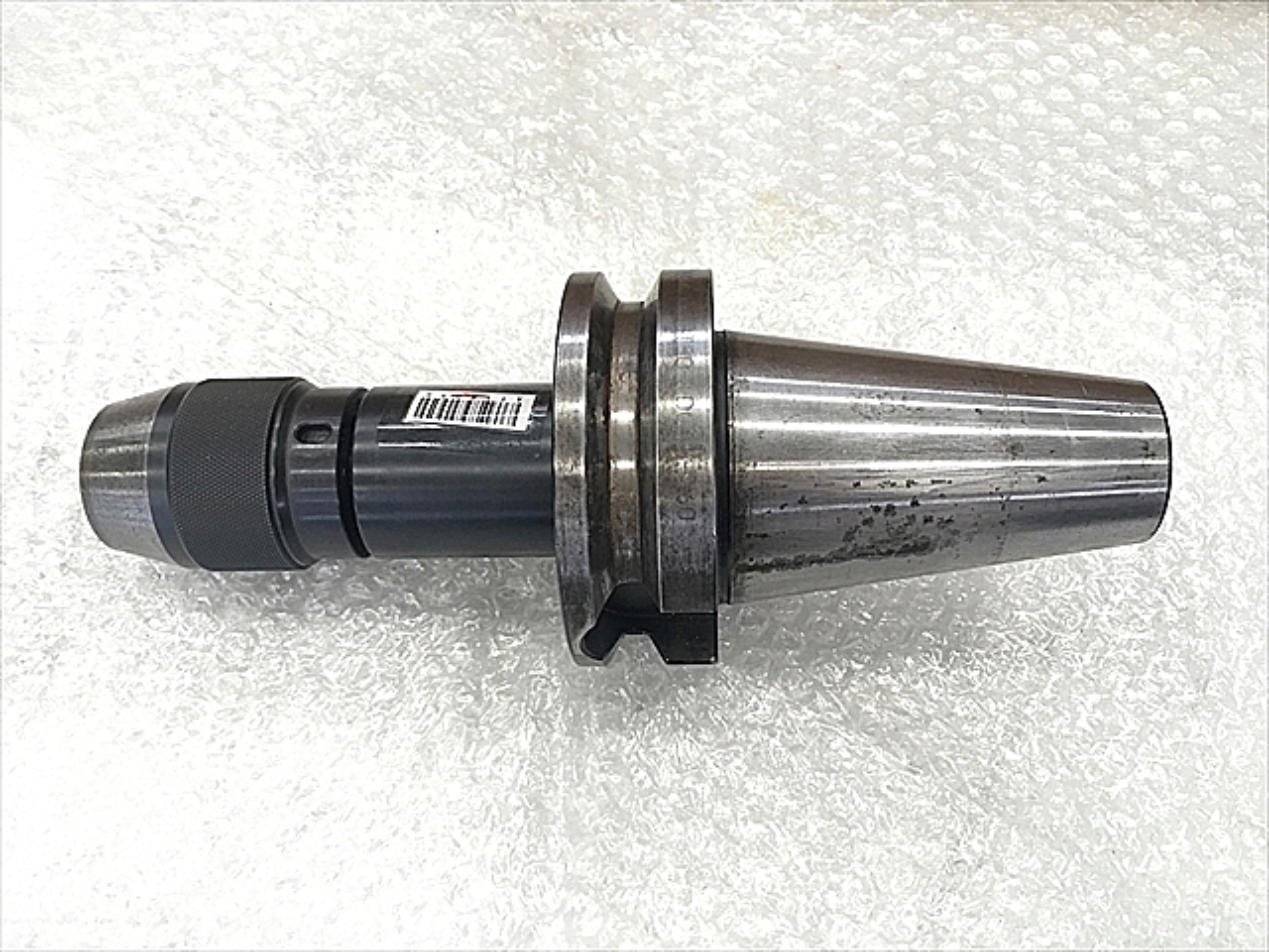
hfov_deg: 61.7
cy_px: 476
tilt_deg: -69.4
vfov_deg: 48.2
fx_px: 1063
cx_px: 634
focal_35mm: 29
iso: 80
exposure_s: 1/30
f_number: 2.2
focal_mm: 4.15
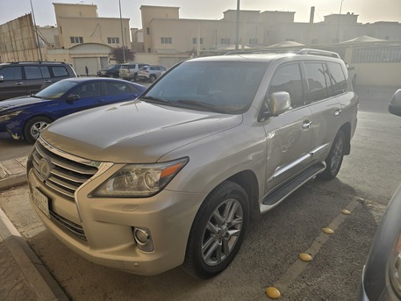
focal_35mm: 23
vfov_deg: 58.9
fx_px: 267
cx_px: 200
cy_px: 150
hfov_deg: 73.9
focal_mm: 6.3
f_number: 1.7
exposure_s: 1/1501
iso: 12
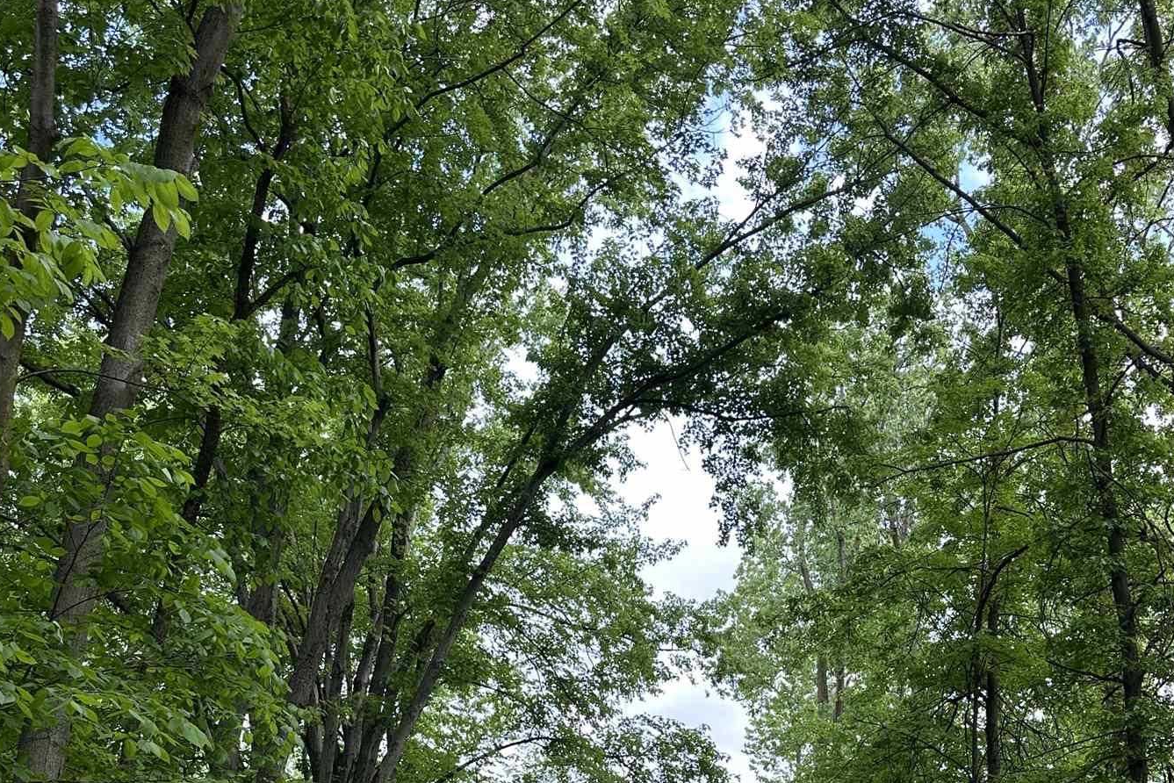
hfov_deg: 45.4
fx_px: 1402
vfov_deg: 29.2
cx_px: 635
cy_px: 784
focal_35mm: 43
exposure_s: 1/406
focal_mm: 6.86
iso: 80
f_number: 1.78
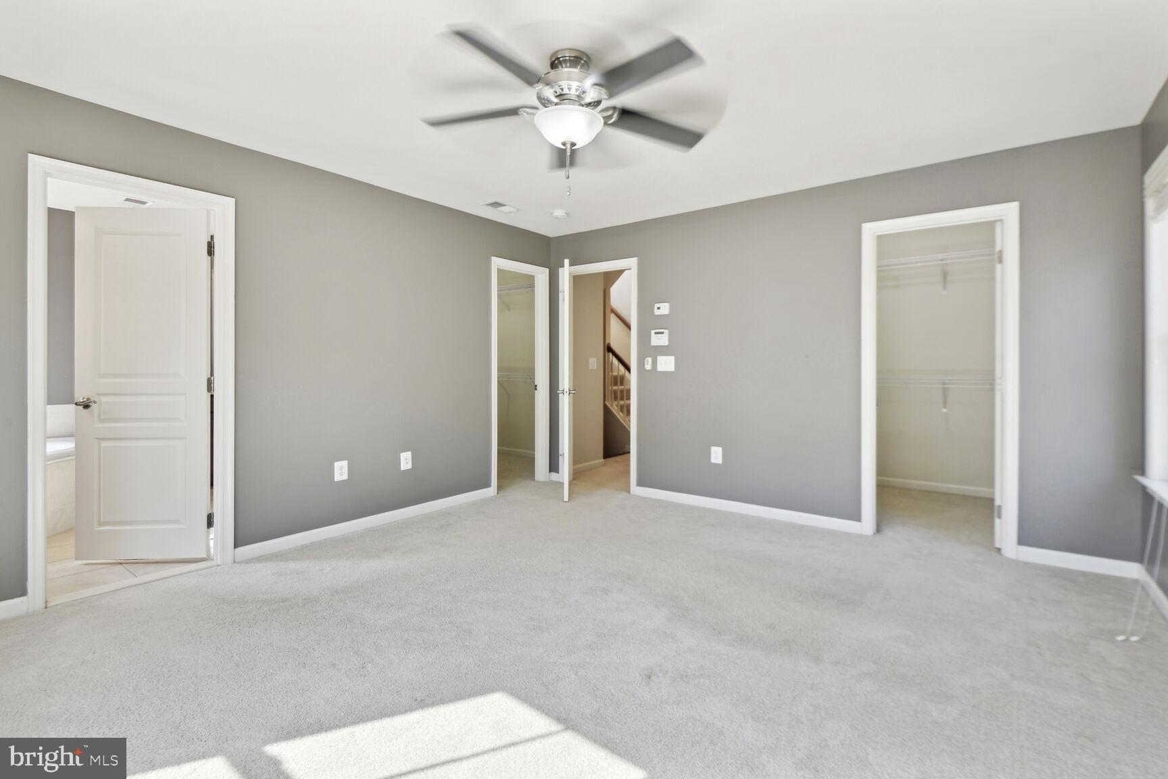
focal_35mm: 16
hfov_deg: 96.7
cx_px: 584
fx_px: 519
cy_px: 390
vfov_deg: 73.7
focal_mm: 16
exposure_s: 1/80
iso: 200
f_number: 8
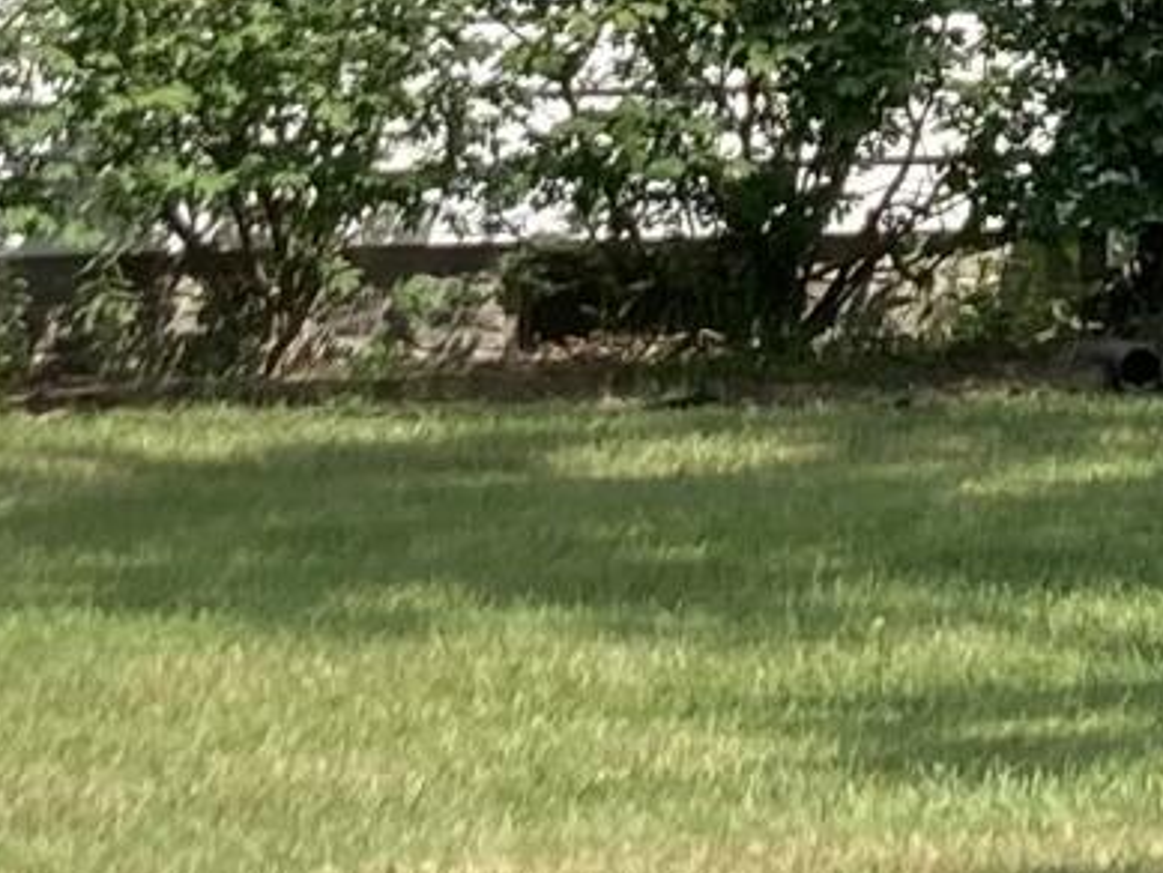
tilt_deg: +12.4
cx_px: 1543
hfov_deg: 9.0
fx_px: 7259
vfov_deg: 6.6
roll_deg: -0.3
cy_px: -1148
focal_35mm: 216
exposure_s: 1/1263
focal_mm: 3.99
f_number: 1.8
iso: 20
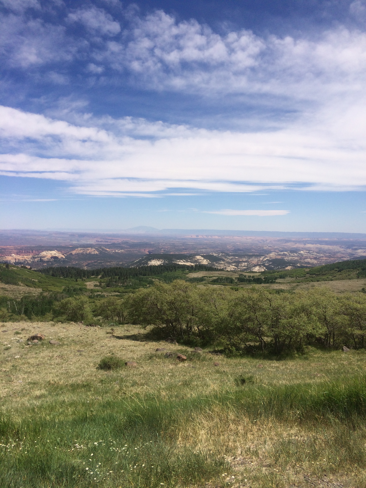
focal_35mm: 29
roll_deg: -0.5
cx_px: 183
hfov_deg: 48.2
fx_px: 409
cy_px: 244
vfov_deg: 61.7
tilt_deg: -4.1
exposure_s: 1/4115
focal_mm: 4.15
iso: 40
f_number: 2.2
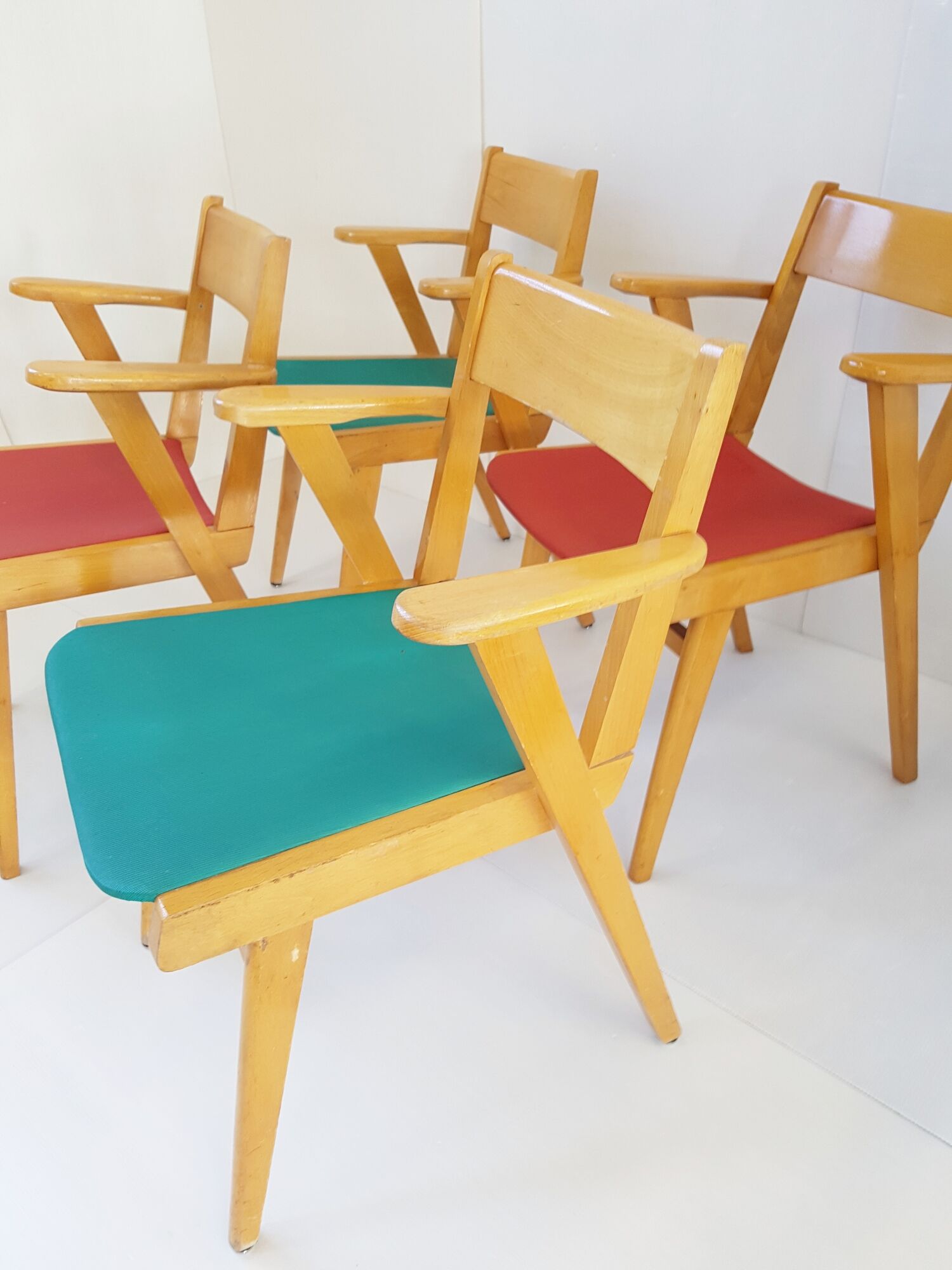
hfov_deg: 53.1
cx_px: 476
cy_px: 635
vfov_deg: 67.3
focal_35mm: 26
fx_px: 953
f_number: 1.7
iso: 64
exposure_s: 1/50
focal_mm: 4.2
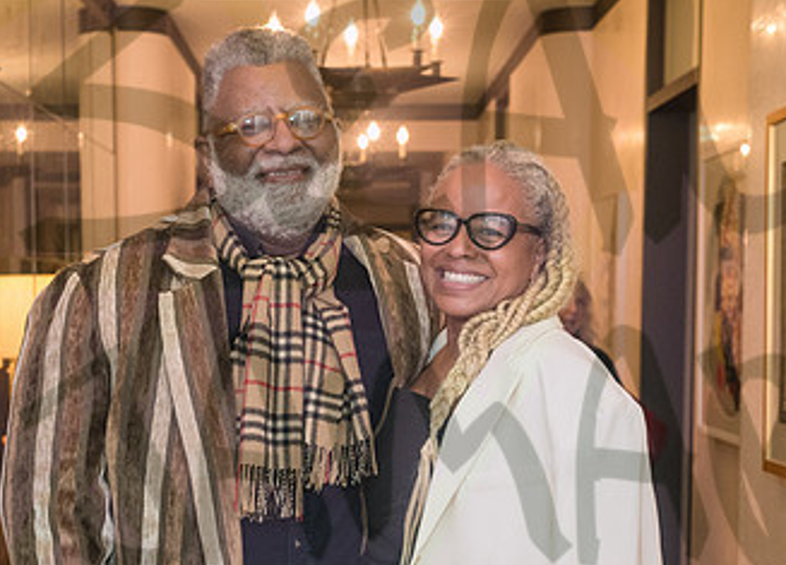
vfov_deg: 18.6
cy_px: 473
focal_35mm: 76
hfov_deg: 26.0
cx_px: 335
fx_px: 1700
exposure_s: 1/200
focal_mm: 35
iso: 2000
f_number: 4
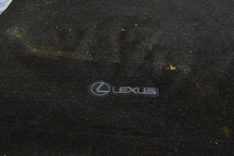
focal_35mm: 27
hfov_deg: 67.4
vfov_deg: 47.9
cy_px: 78
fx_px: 175
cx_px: 117
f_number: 5.6
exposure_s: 1/20
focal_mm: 18
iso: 400
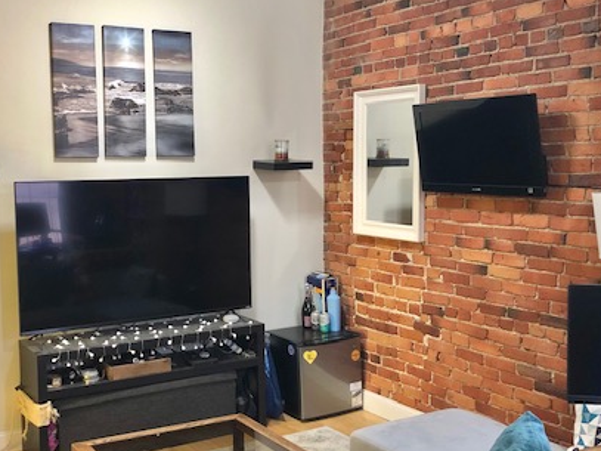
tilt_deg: -4.2
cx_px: 221
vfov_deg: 32.9
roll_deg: +0.2
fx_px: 764
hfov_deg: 42.6
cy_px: 222
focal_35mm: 44
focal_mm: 3.99
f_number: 1.8
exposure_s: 1/7
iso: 80
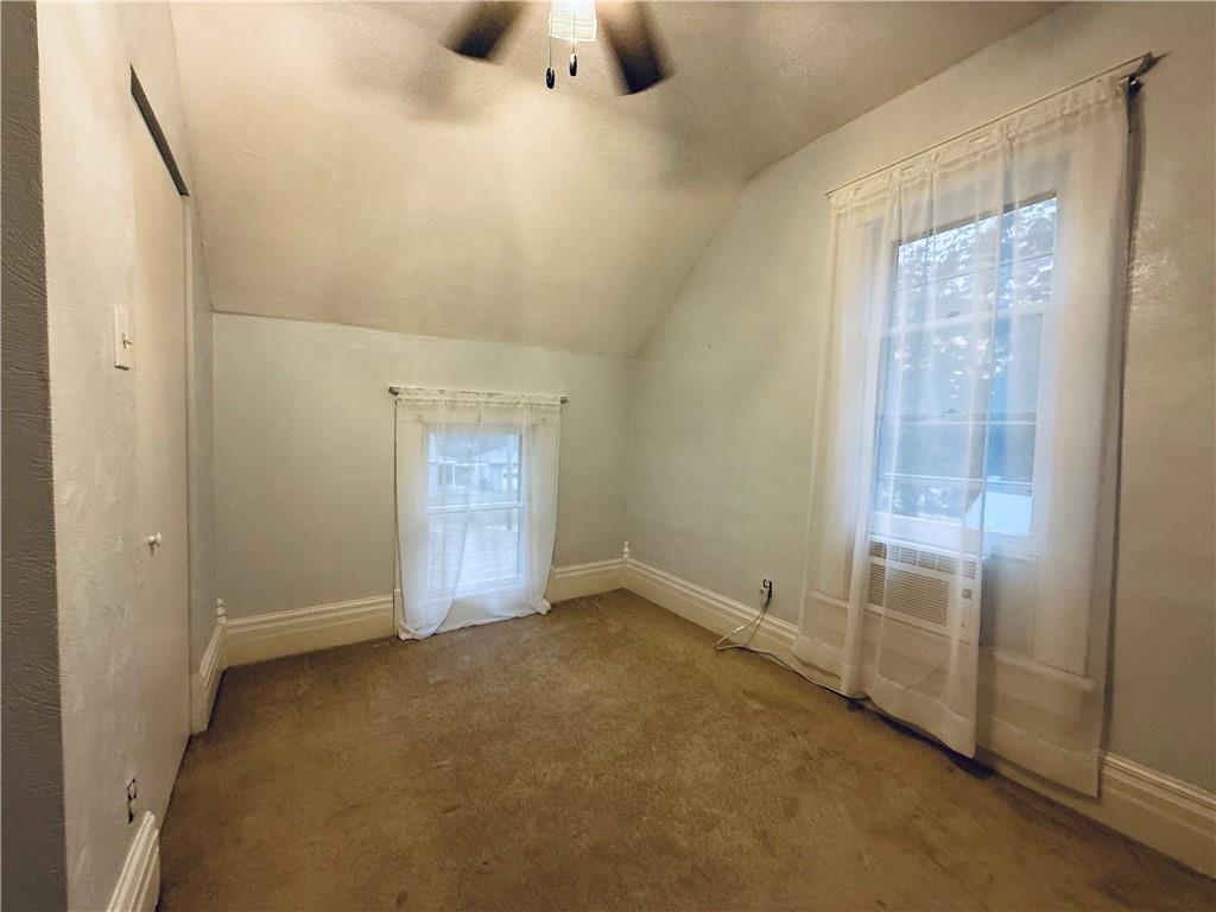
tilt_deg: -3.0
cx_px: 608
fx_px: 492
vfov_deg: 85.7
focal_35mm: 14
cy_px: 456
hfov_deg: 102.1
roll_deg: -1.3
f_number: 2.2
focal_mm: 2.22
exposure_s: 1/60
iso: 320
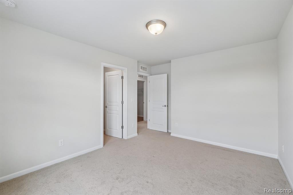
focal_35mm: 15
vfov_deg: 77.3
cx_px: 146
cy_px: 98
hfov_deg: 100.4
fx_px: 122
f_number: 8
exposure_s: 1/30
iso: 250
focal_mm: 10
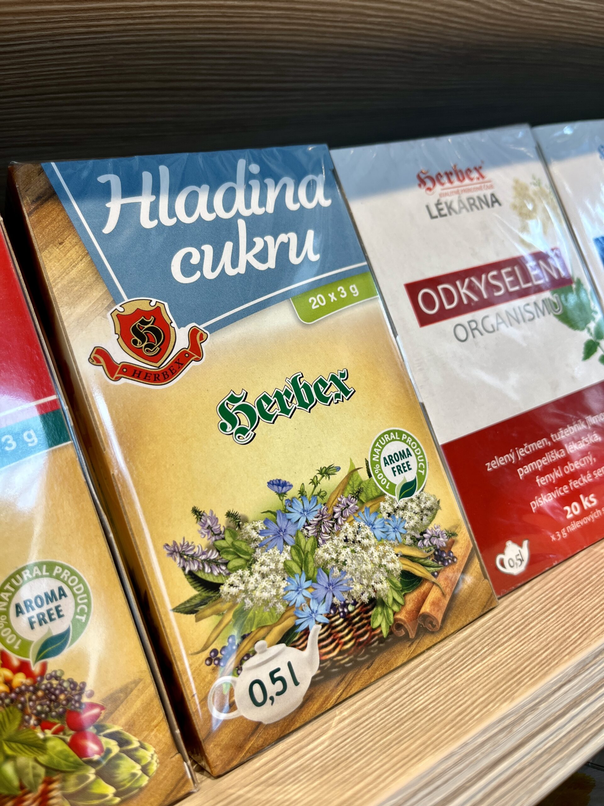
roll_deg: +19.8
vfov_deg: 67.3
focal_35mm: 26
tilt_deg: +2.9
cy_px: 403
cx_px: 302
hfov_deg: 53.1
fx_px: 605
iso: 50
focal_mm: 5.1
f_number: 1.6
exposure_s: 1/100
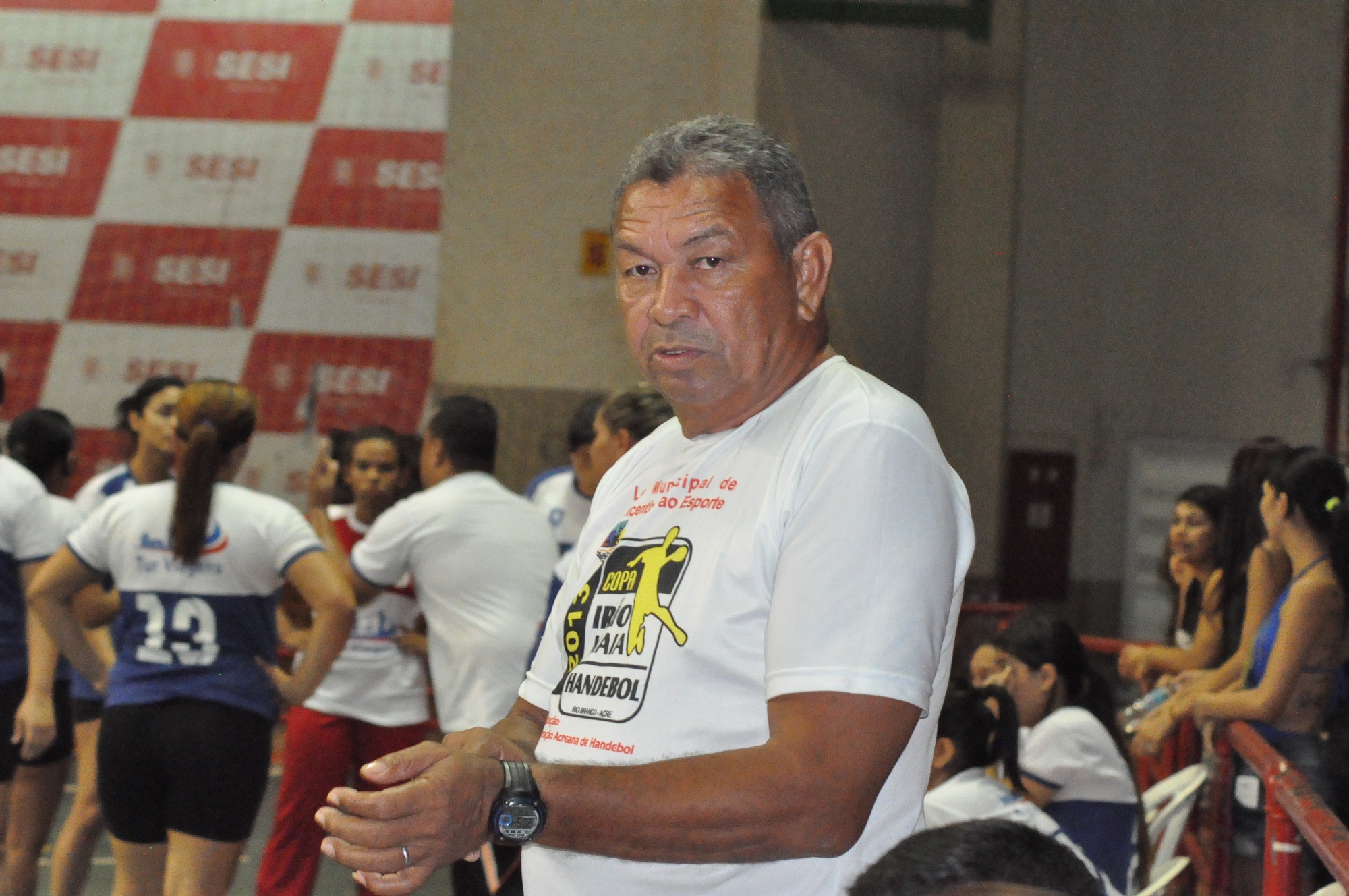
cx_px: 674
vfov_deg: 13.0
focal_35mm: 105
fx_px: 3929
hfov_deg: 19.5
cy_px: 448
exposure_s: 1/60
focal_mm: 70
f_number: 7.1
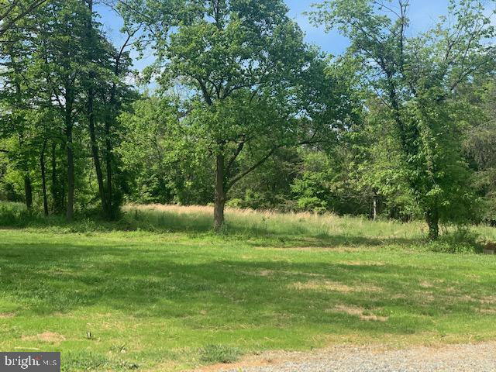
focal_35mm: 52
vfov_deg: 28.0
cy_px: 186
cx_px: 248
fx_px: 745
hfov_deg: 36.8
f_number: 2.4
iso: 16
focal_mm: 6
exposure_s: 1/363
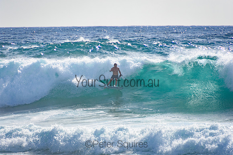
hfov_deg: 3.4
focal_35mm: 600
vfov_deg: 2.3
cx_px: 116
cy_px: 78
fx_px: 3884
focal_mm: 400
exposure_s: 1/2000
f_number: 5.6
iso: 280
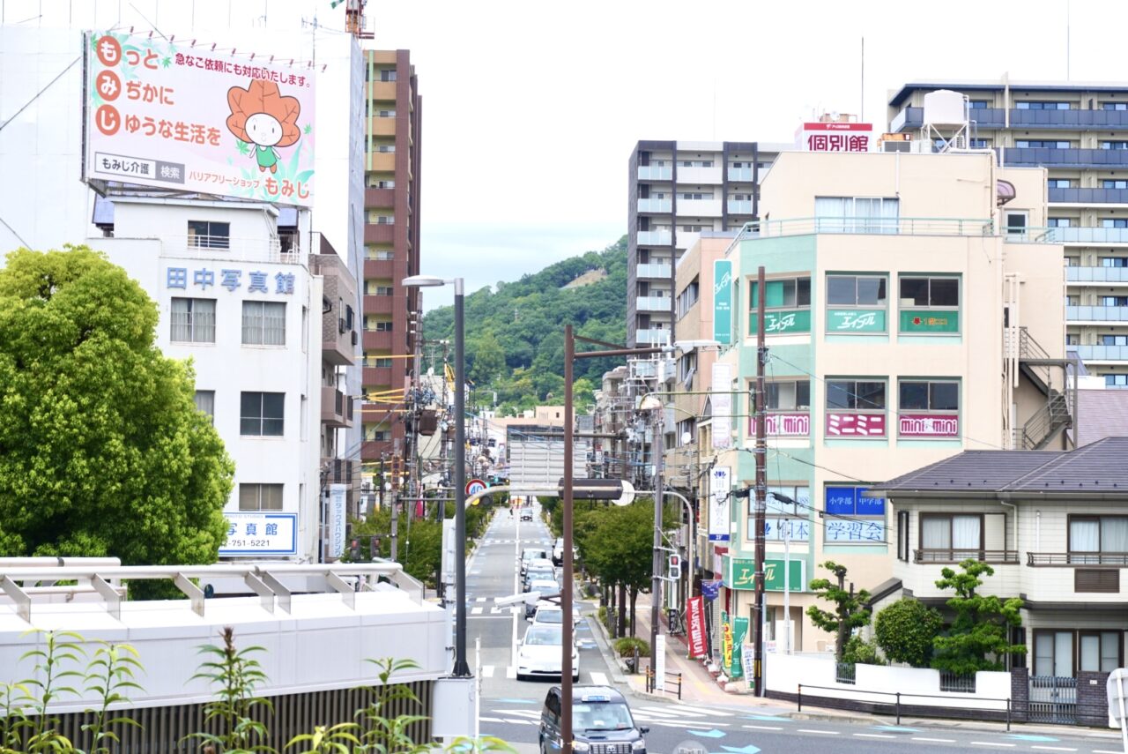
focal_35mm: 75
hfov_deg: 27.0
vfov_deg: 18.2
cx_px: 564
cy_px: 377
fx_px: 2351
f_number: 10
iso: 100
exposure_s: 1/125
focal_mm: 50
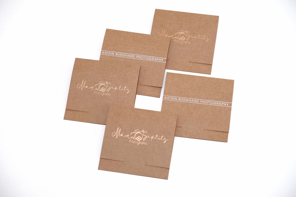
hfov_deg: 24.5
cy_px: 98
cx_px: 148
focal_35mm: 83
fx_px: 682
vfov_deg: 16.5
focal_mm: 55
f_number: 4.5
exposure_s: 1/60
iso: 400
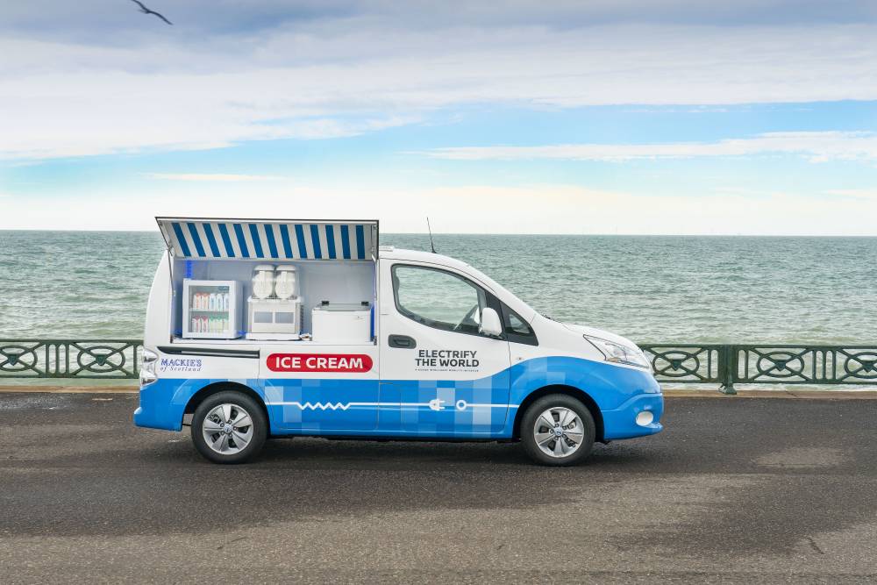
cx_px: 438
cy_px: 292
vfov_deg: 28.1
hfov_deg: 41.1
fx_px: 1169
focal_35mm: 48
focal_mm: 48
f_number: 8
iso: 125
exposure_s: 1/100
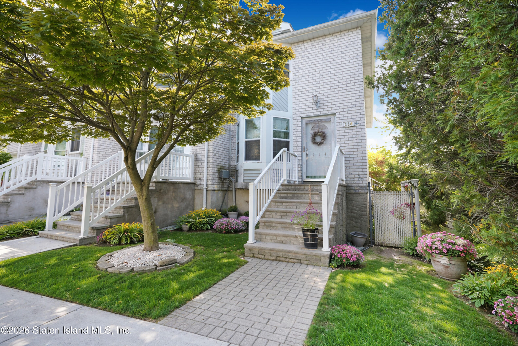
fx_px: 230
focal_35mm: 16
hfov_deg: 96.7
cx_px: 259
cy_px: 173
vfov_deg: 73.8
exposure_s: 1/60
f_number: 4
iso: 160
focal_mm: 16
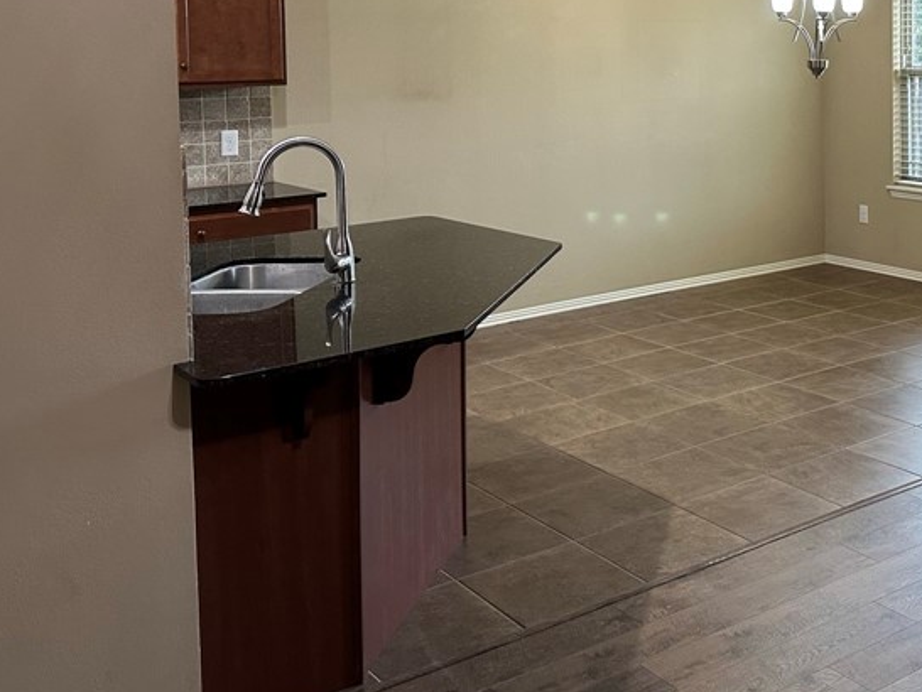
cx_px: 718
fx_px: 1199
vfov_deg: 31.2
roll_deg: +0.7
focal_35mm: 45
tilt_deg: -3.5
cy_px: 111
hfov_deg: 40.6
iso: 320
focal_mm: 6.86
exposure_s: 1/60
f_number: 1.78
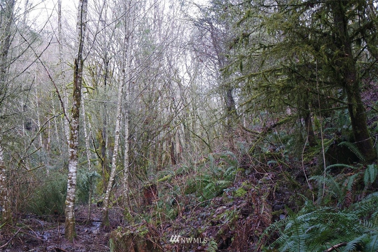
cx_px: 189
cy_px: 126
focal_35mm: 40
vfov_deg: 33.4
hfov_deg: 48.5
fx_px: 420
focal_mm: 15
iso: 200
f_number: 4
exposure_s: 1/50
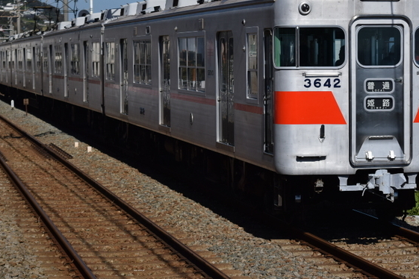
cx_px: 261
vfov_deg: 11.6
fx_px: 1370
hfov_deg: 17.4
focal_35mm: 118
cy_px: 92
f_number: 5.6
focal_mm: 55
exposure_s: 1/1600
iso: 100
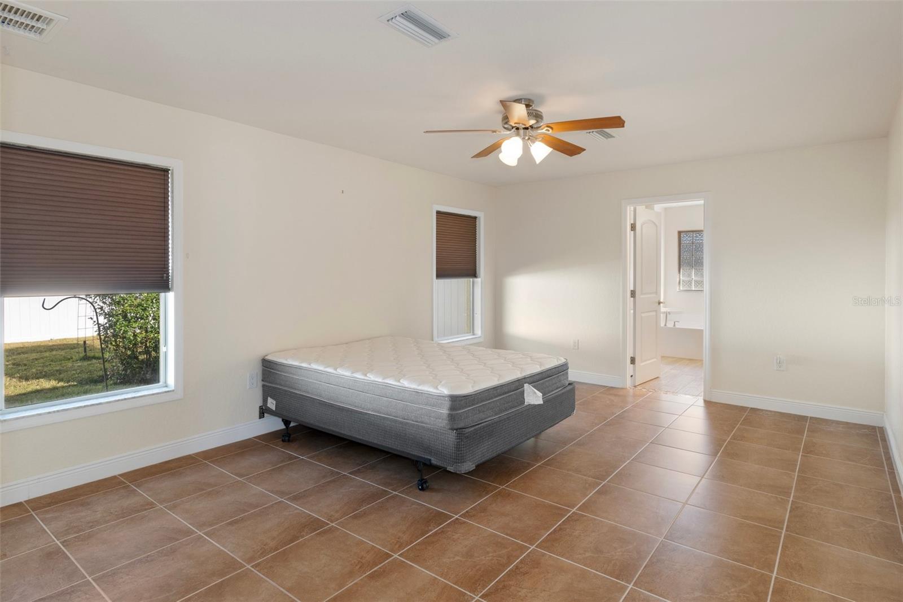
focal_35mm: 18
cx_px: 452
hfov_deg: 90.0
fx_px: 451
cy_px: 301
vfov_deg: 67.4
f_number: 8
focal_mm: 12
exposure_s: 1.6
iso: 320
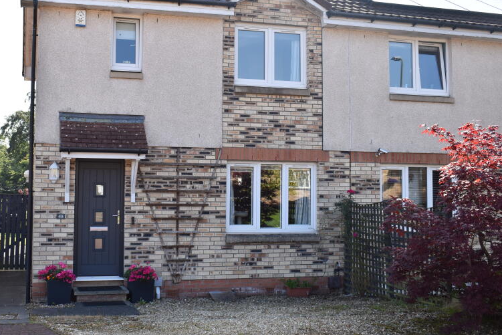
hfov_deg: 43.2
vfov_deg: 29.8
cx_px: 182
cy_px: 141
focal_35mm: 45
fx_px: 628
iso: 100
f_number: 5
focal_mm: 22
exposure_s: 1/320
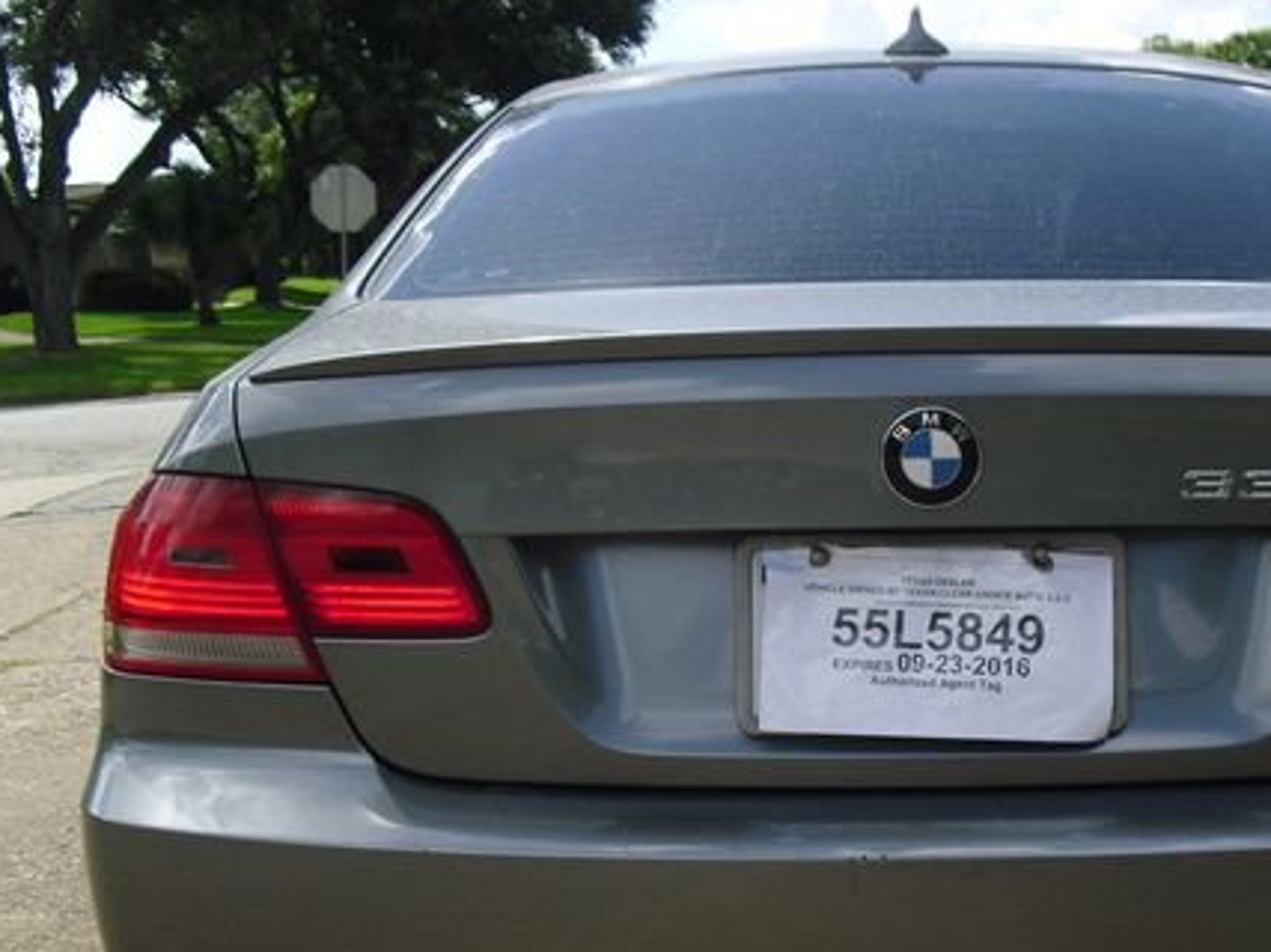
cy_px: 634
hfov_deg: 34.9
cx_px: 938
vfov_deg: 26.9
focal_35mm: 54
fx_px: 1982
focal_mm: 6.3
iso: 100
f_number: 7.8
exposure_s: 1/160
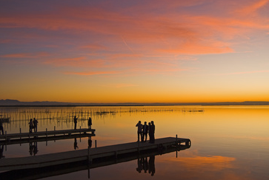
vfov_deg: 37.9
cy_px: 103
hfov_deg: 54.3
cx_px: 148
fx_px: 262
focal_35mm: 35
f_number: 5
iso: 100
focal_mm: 20
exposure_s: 1/40
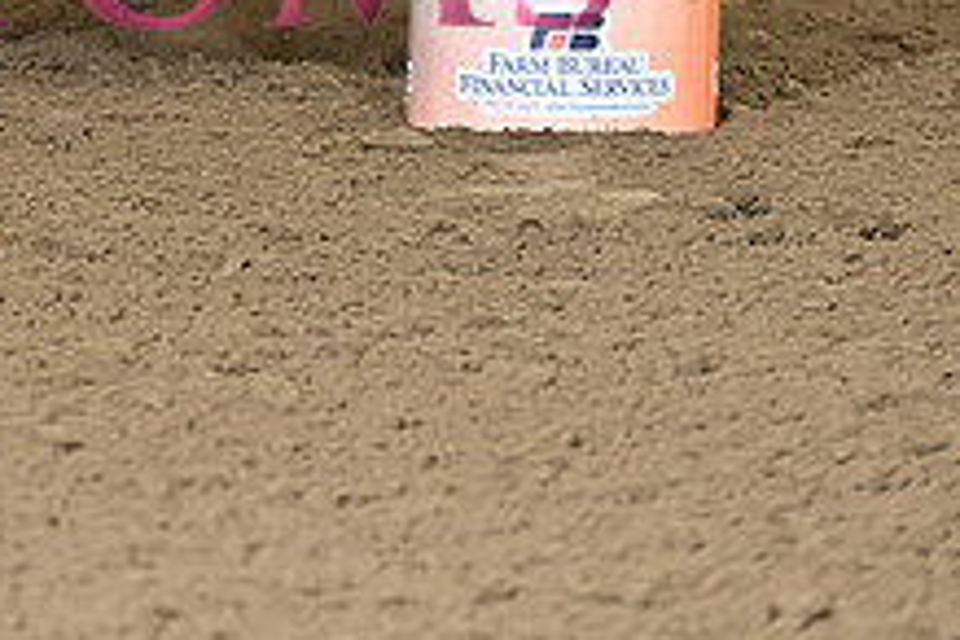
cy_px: -191
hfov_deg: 6.4
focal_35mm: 323
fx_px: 8613
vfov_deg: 4.2
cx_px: 18
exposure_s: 1/250
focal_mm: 122
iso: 2000
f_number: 3.2
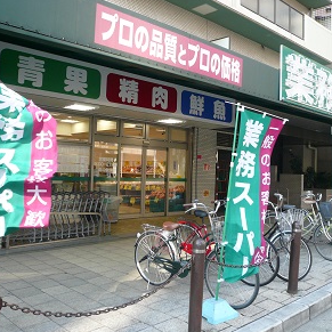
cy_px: 164
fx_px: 369
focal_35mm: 34
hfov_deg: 48.4
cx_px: 179
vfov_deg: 48.4
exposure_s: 1/160
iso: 100
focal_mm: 4.6
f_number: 2.8
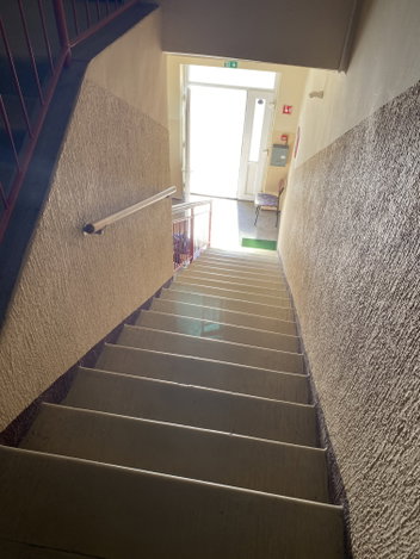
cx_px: 210
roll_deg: -0.8
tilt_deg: -42.6
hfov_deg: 53.1
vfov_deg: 67.3
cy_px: 280
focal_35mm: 26
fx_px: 420
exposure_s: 1/121
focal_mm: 4.25
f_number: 1.8
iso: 40
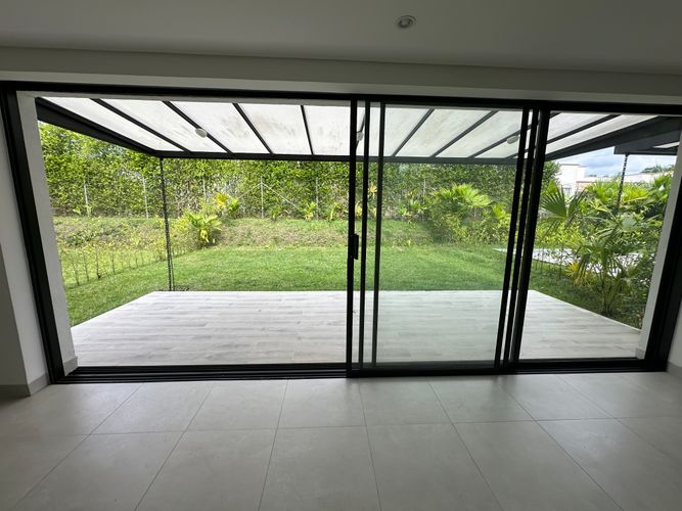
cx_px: 341
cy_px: 256
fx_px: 276
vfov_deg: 85.7
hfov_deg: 102.1
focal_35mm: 14
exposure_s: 1/310
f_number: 2.2
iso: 40
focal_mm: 2.22
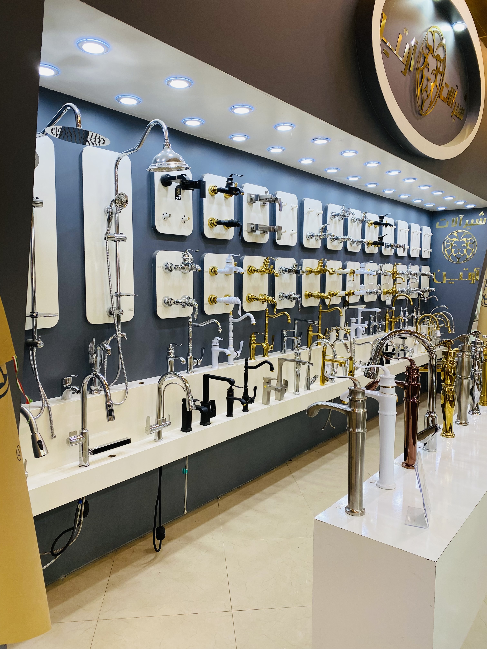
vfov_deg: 67.3
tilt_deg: -4.5
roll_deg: -0.7
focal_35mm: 26
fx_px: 488
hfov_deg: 53.1
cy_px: 324
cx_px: 244
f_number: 1.8
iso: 80
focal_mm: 4.25
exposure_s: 1/100
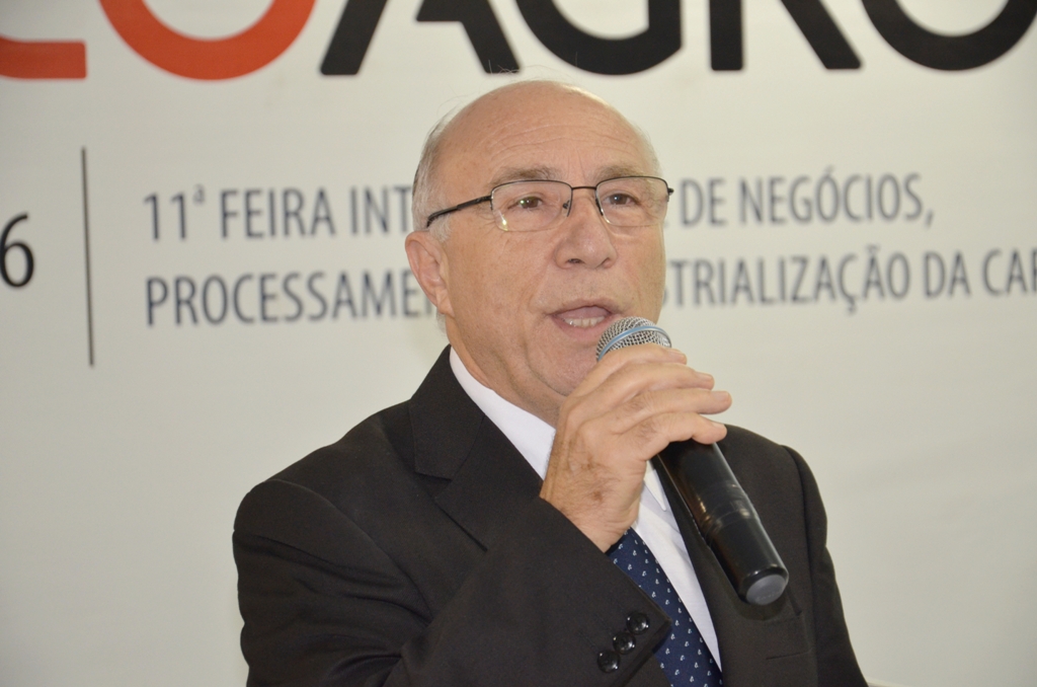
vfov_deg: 12.1
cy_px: 344
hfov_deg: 18.2
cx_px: 518
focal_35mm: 112
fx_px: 3234
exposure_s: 1/100
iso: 1000
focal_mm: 75
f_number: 5.3
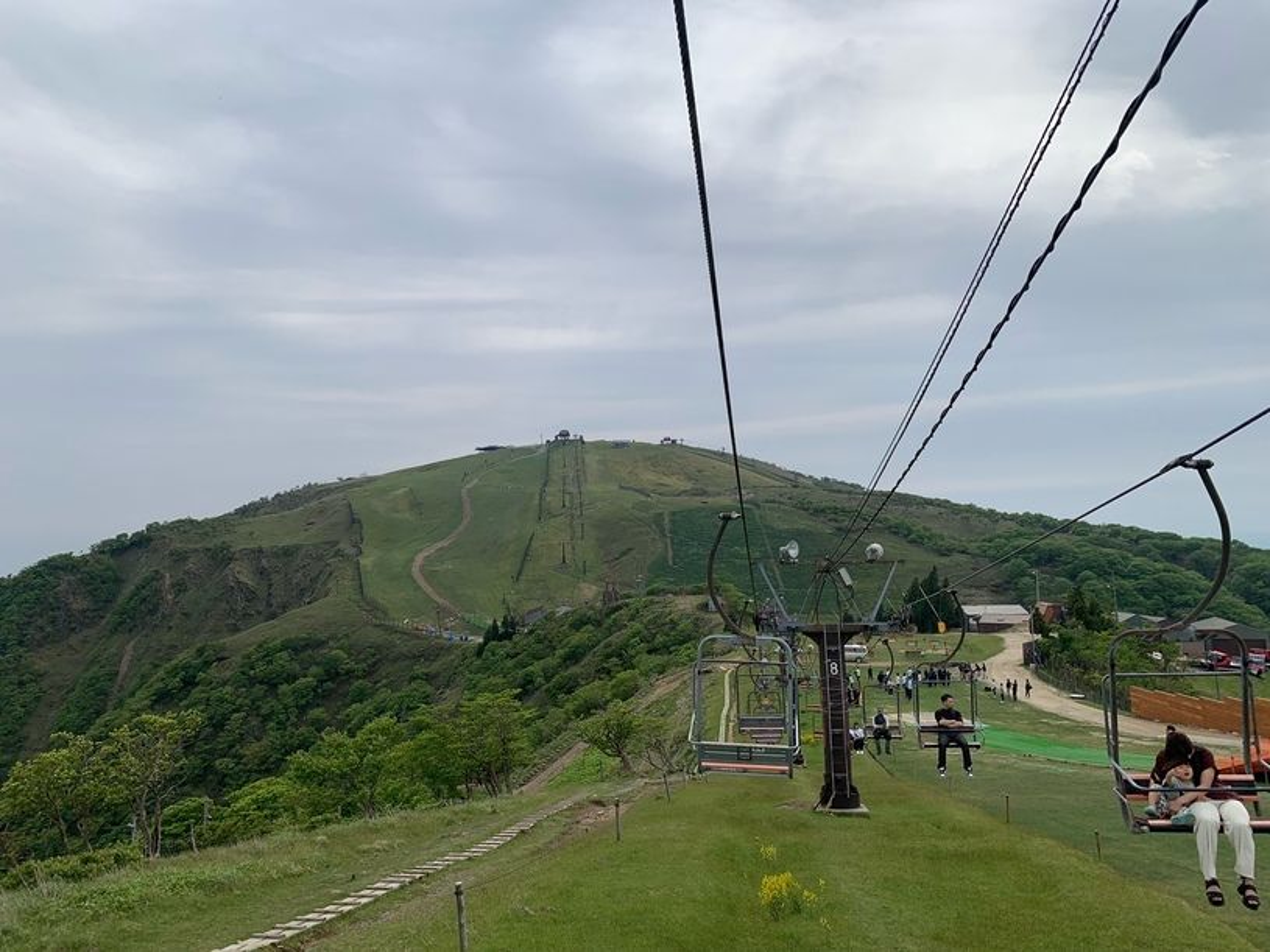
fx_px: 954
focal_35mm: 26
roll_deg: +1.2
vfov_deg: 53.1
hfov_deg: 67.3
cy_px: 476
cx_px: 635
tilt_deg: +4.9
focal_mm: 4.25
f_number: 1.8
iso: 25
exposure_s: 1/4464
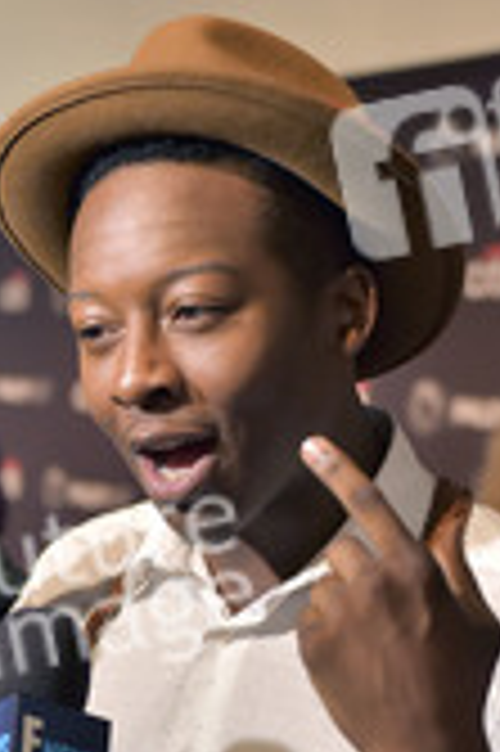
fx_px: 1900
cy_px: 829
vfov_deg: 21.3
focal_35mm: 91
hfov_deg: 15.0
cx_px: 155
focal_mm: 38
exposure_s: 1/125
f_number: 2.8
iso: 800
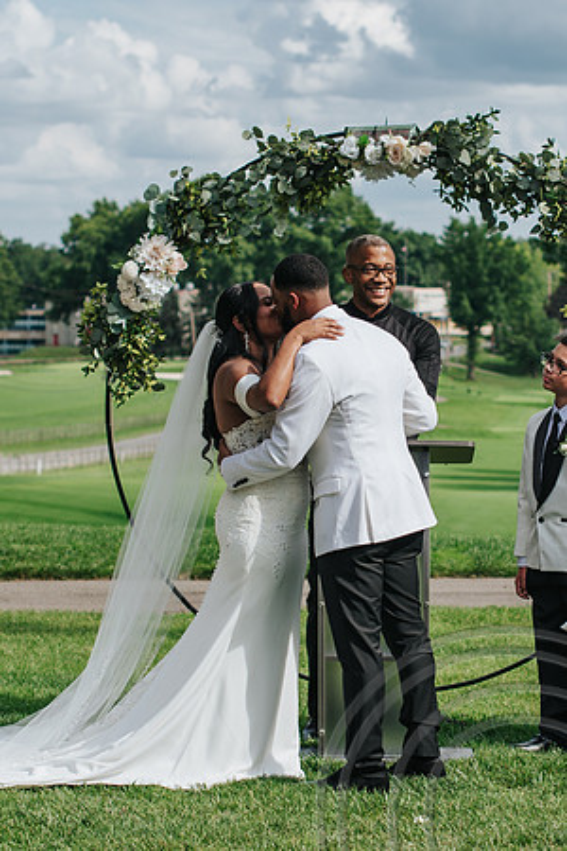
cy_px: 415
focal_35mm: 122
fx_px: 2892
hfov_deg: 11.2
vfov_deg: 16.7
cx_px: 381
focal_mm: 50
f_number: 3.2
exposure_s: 1/1600
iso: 110
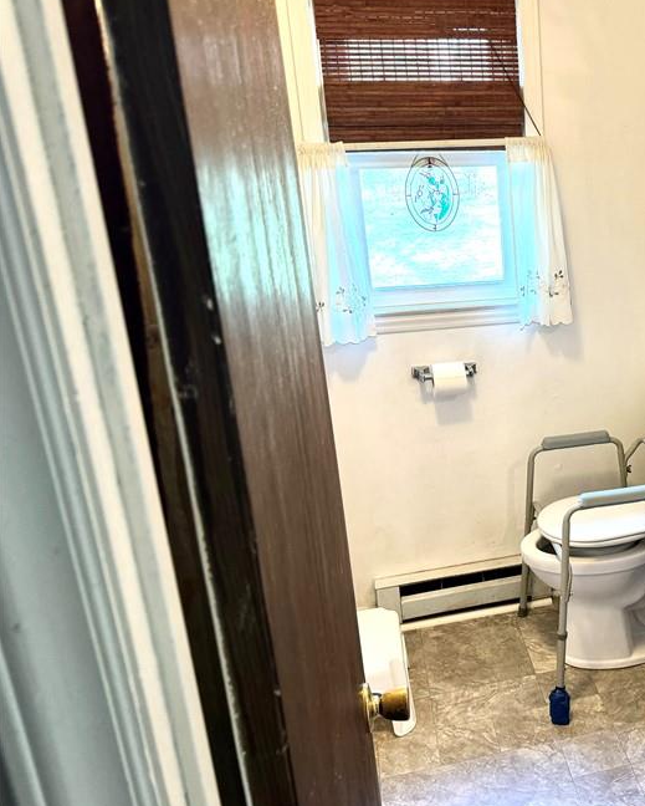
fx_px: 882
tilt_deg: -18.4
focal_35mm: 37
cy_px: 404
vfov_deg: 49.1
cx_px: 634
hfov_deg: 36.4
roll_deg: +1.6
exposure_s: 1/60
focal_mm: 6.86
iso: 250
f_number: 1.78
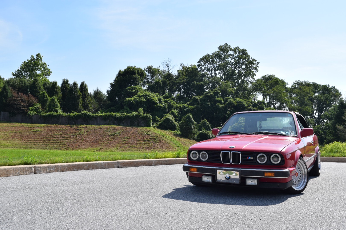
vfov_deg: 35.5
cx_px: 173
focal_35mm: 38
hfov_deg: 51.3
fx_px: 360
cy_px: 115
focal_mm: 25
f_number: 10
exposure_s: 1/400
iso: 200
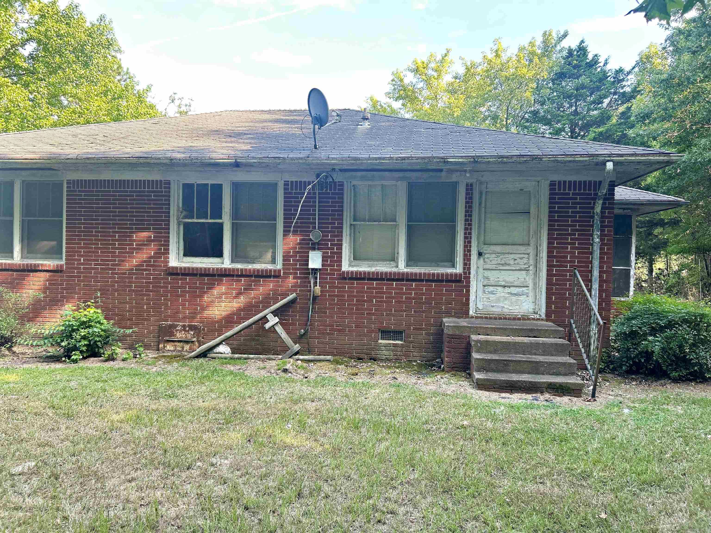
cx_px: 356
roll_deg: -1.2
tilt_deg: -0.8
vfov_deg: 53.1
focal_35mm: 26
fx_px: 534
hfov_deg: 67.3
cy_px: 266
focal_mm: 5.7
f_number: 1.5
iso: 40
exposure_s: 1/188
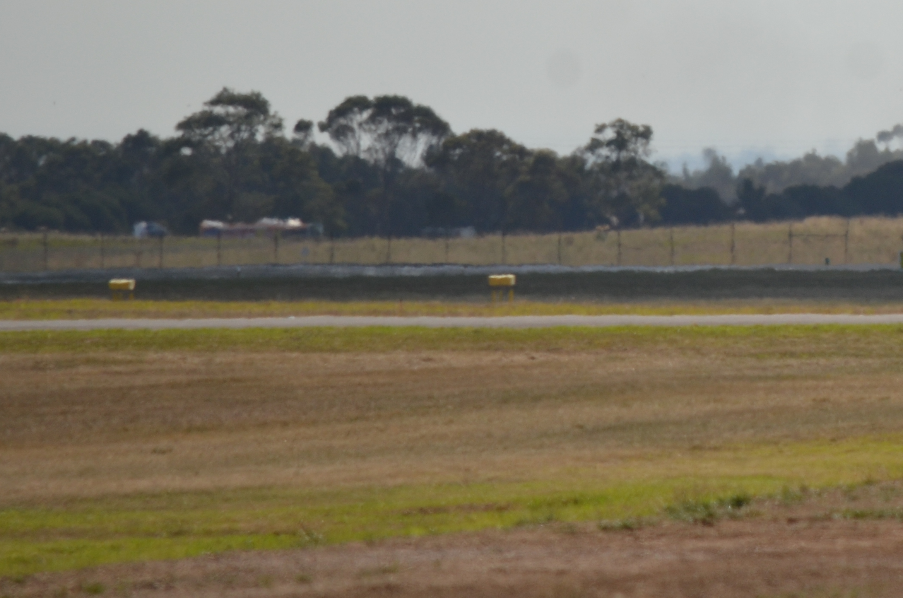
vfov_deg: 1.4
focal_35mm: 950
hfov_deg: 2.2
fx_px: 23780
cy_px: 36
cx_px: 871
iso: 220
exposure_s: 1/2000
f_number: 5.6
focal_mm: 300
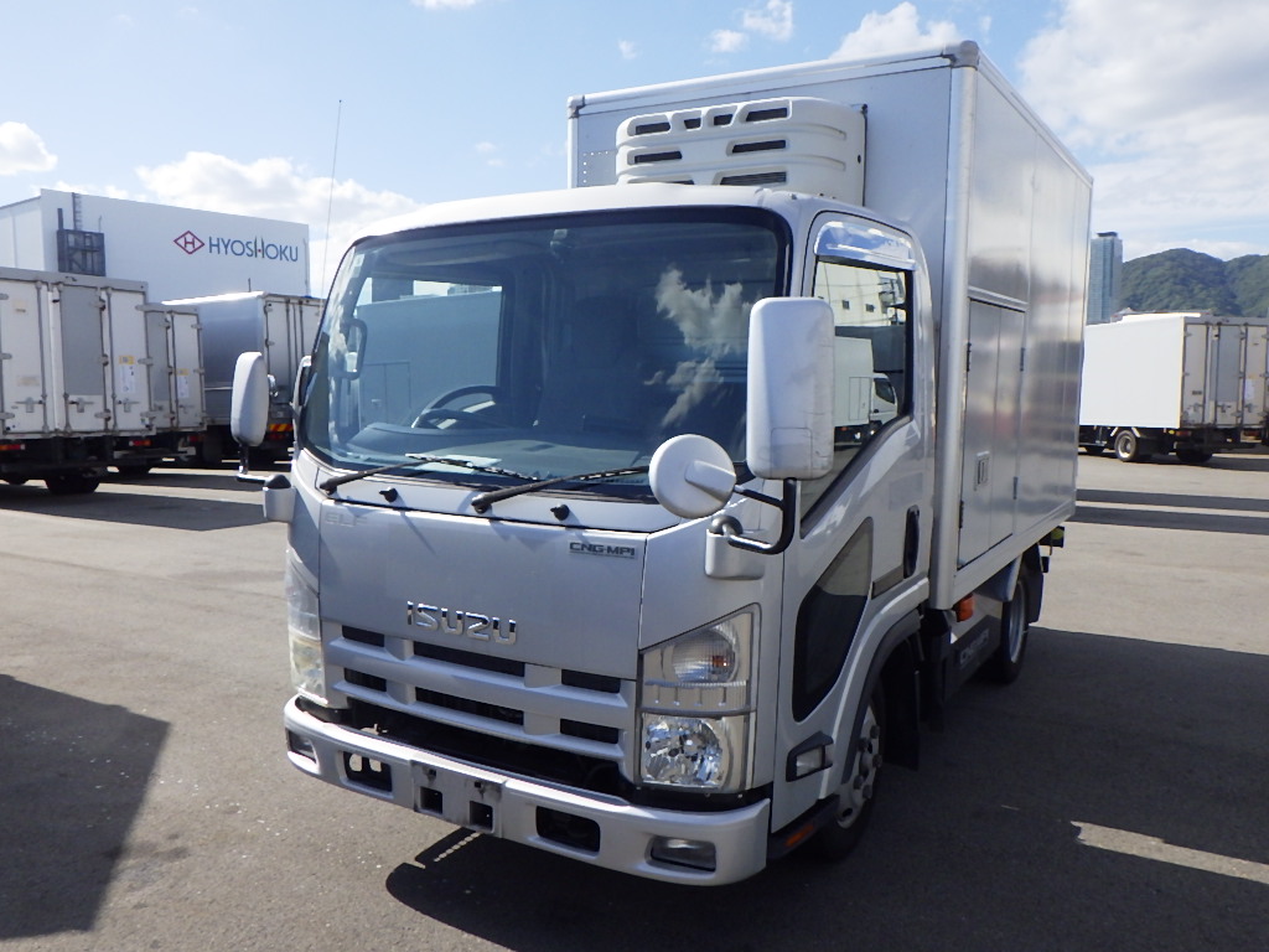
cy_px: 476
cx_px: 634
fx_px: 1026
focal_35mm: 28
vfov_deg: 49.7
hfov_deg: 63.4
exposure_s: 1/1250
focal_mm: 5
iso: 250
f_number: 4.2
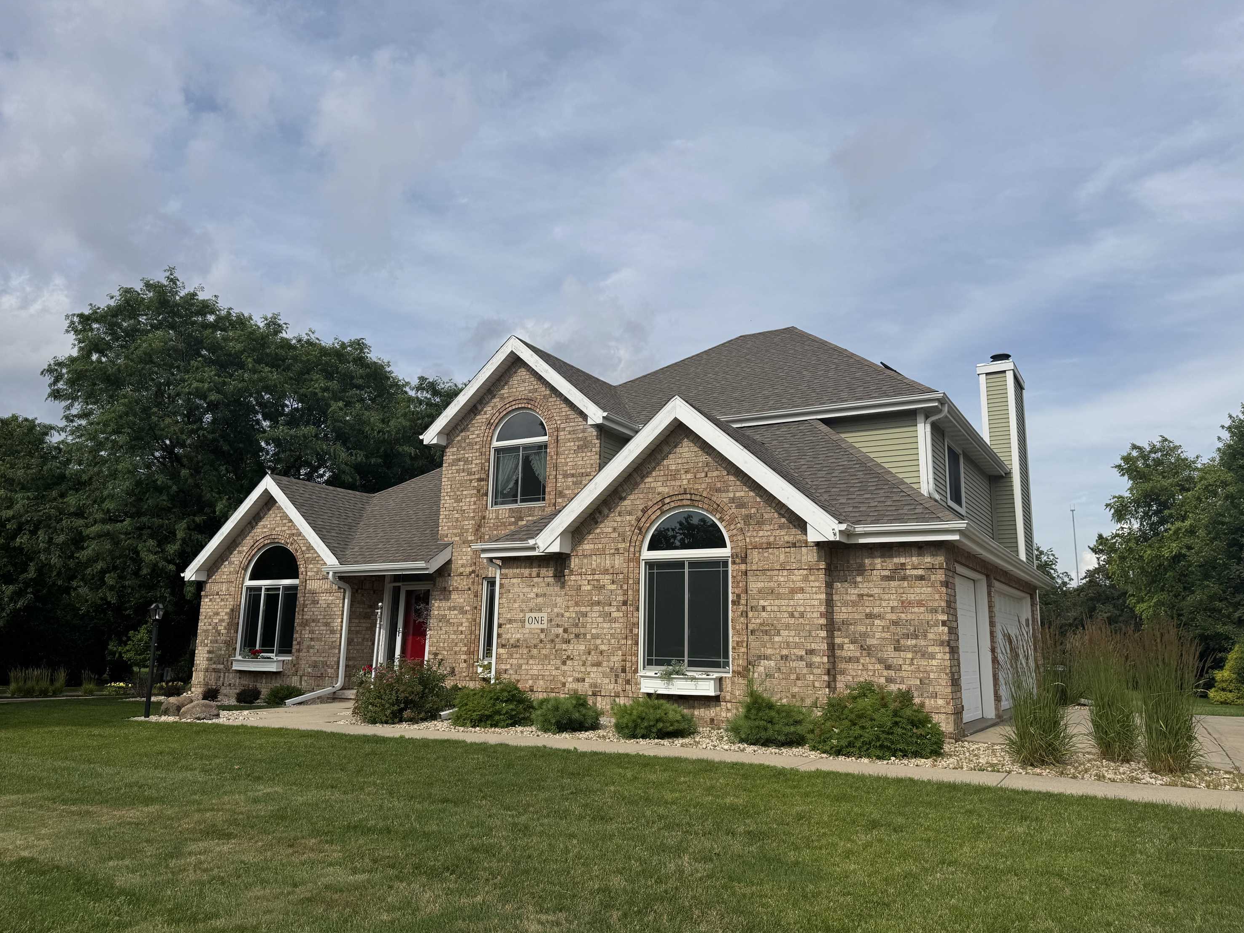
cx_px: 641
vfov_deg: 54.9
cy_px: 456
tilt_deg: +12.5
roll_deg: -0.2
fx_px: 898
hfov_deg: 69.4
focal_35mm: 25
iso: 80
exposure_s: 1/6410
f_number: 1.78
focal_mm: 6.76
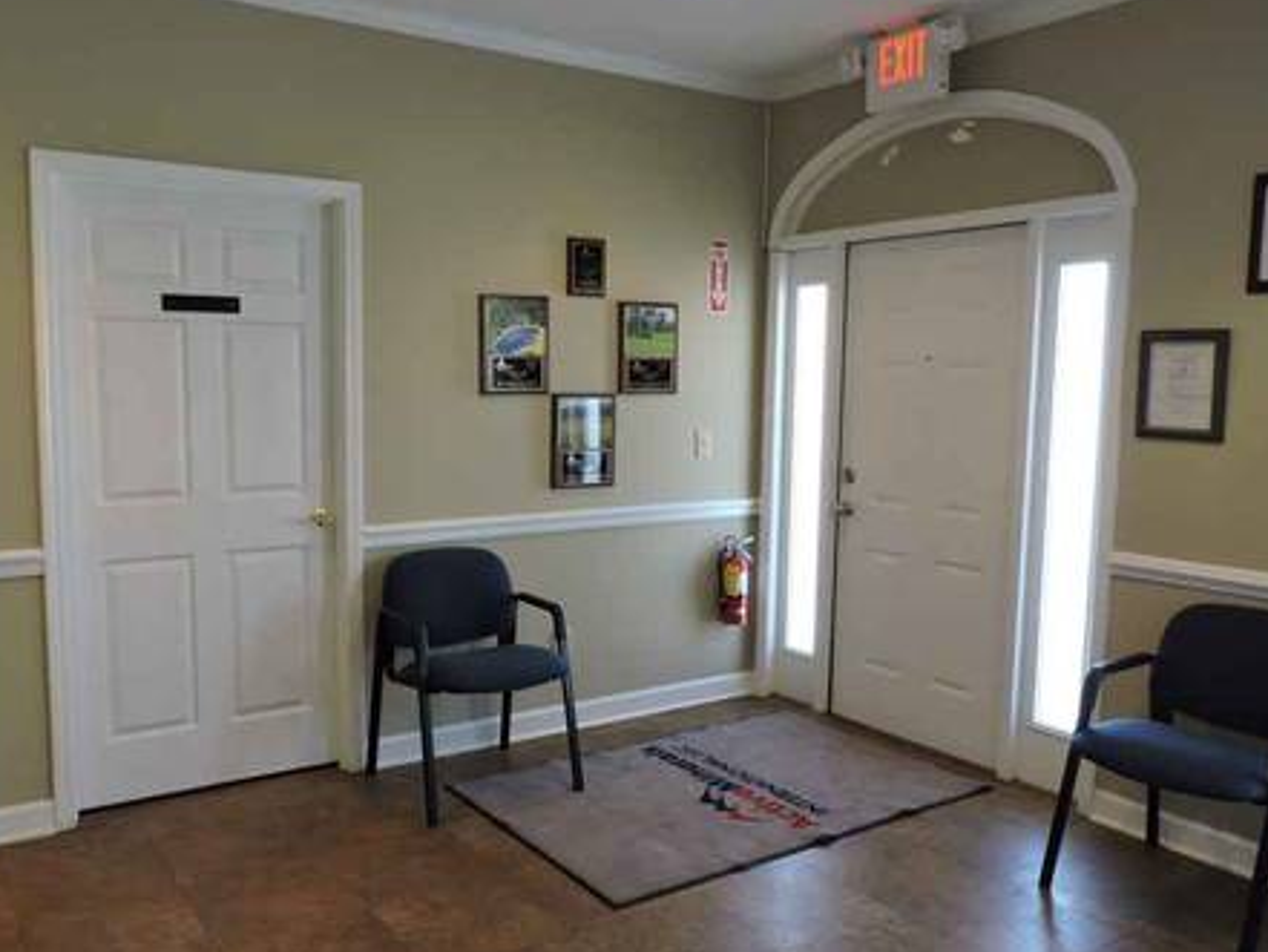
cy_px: 483
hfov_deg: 61.6
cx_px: 597
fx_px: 1063
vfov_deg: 48.2
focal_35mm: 29
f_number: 3
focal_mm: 4.3
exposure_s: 1/30
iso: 250
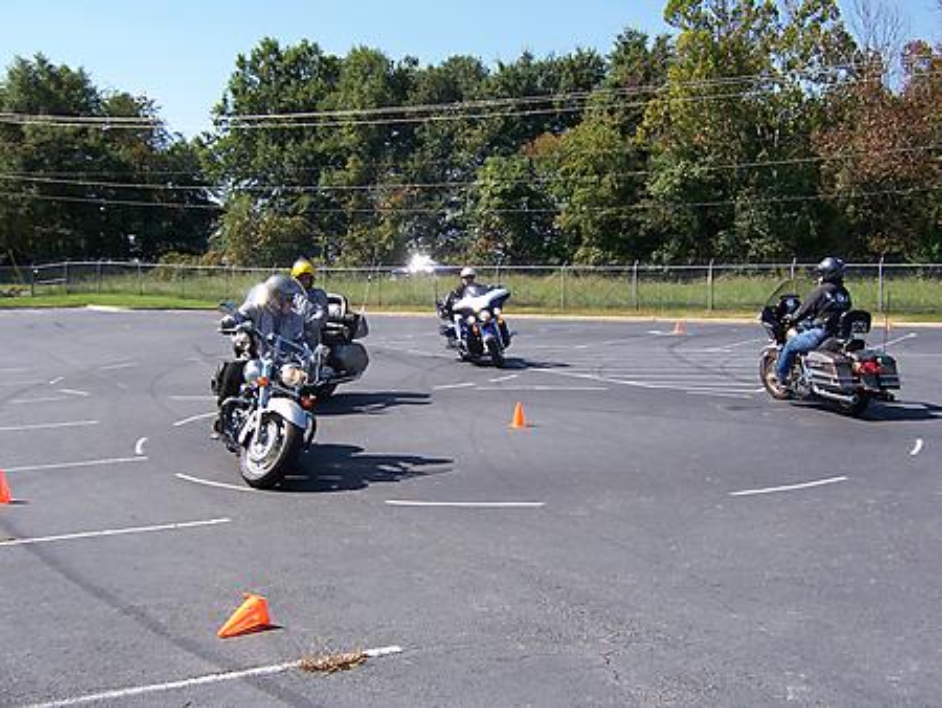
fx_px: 1089
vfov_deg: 36.0
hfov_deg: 46.8
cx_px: 471
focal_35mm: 40
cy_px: 354
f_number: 4
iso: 80
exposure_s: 1/500
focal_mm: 6.7
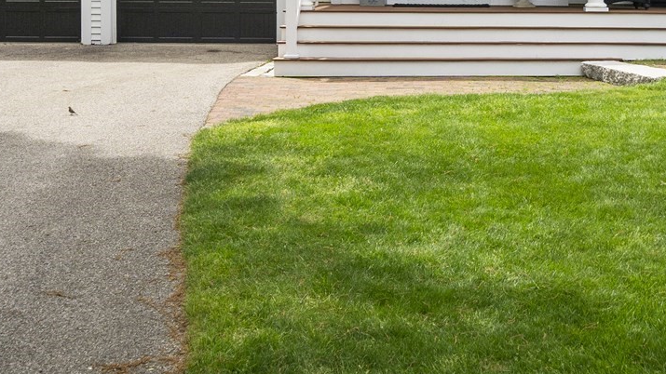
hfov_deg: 34.3
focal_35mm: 60
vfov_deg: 18.4
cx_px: 479
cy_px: -133
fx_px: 1059
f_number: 7.1
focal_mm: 20
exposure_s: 1/500
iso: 320
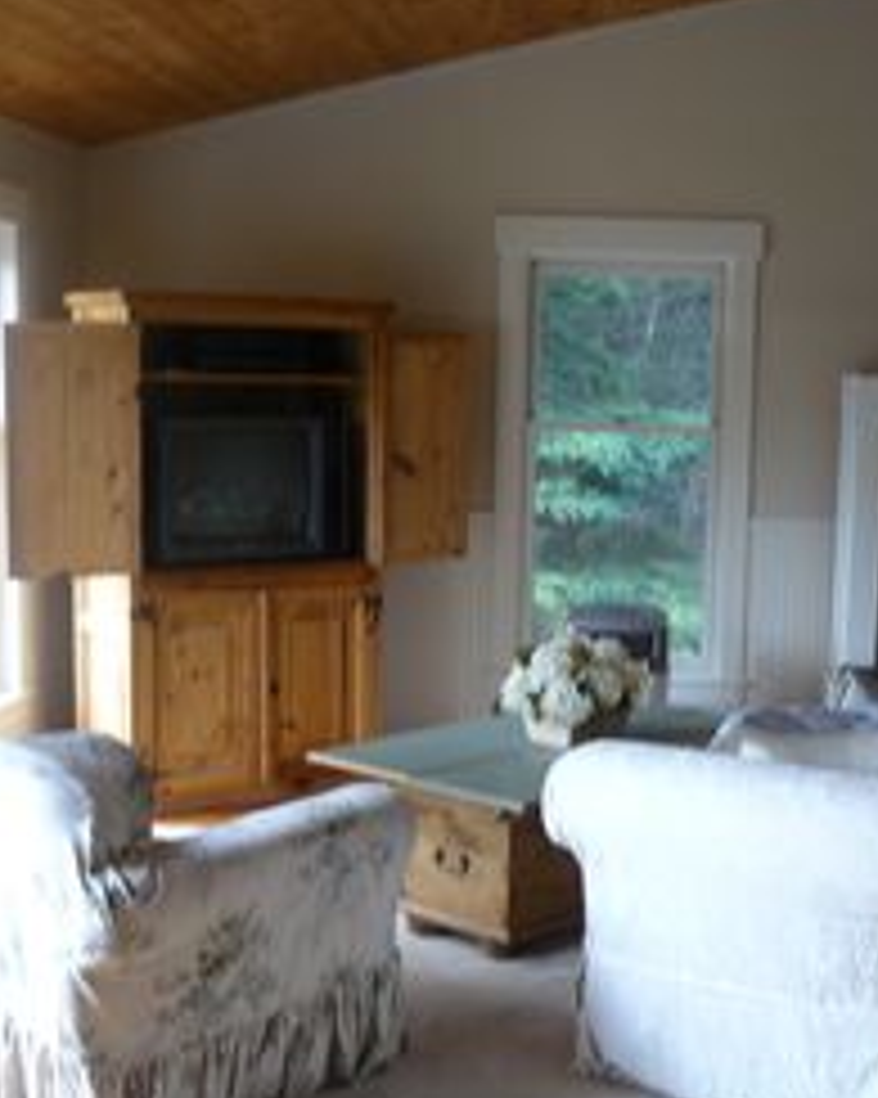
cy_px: 594
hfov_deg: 28.4
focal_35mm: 53
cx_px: 603
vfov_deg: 35.4
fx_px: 1723
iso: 100
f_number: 2.8
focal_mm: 6
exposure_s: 1/30
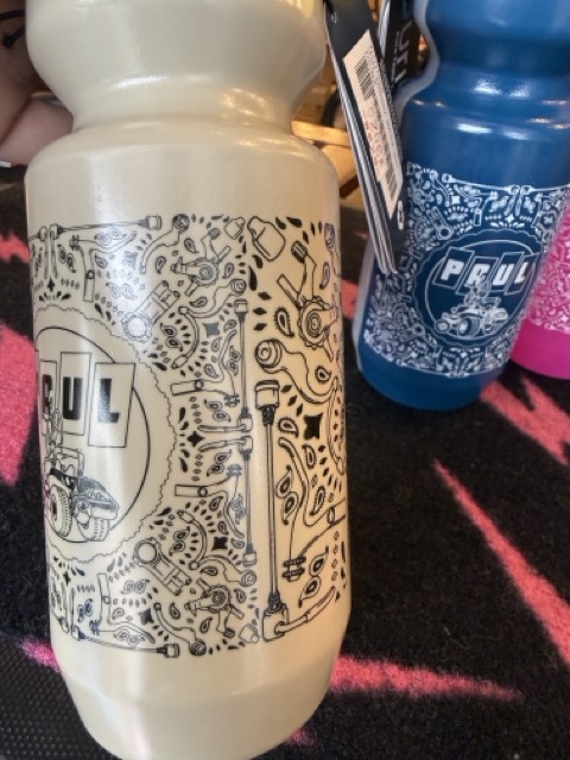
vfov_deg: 71.6
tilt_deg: -34.3
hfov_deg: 56.8
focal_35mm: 24
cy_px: 380
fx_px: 527
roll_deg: -3.9
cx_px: 285
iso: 250
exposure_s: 1/120
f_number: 2.2
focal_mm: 2.22
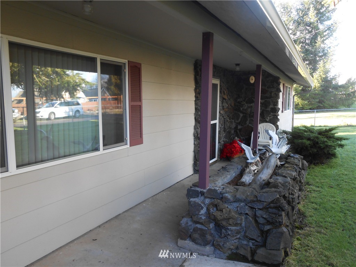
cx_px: 178
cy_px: 134
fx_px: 309
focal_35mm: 30
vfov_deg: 46.8
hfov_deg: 60.0
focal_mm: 5.3
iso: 100
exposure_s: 1/30
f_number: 3.8
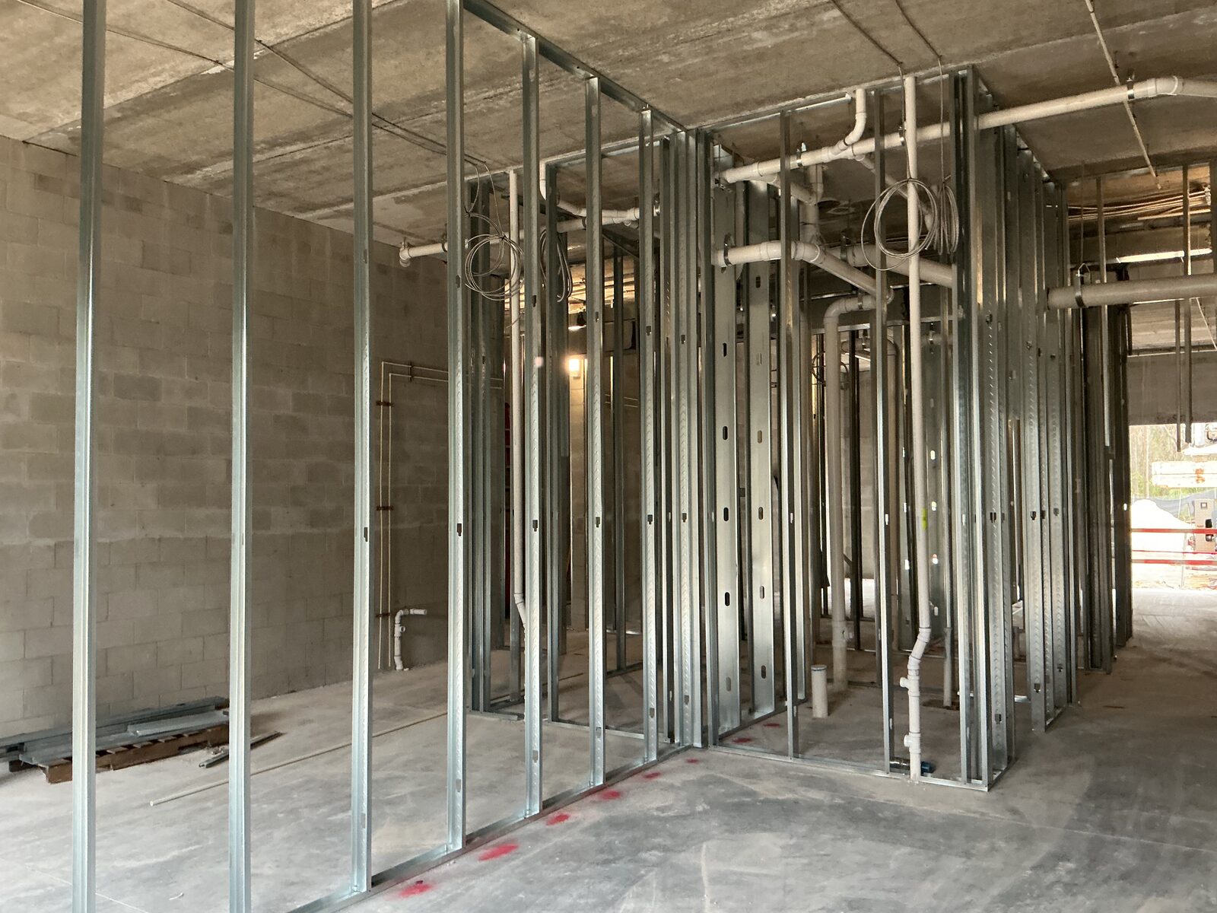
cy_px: 456
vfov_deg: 48.2
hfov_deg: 61.7
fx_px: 1020
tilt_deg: +3.9
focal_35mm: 29
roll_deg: +0.3
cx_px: 608
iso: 250
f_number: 1.8
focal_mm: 3
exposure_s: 1/60
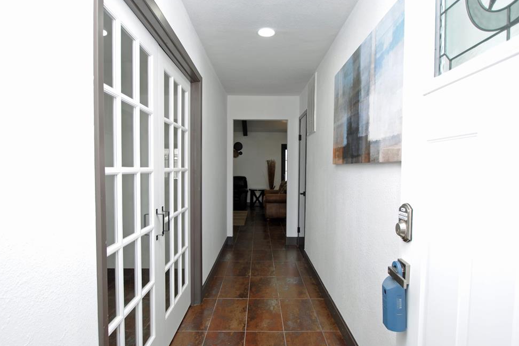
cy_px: 177
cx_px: 256
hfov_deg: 82.5
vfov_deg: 60.6
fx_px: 296
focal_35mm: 21
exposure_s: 1/60
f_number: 4
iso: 200
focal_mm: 13
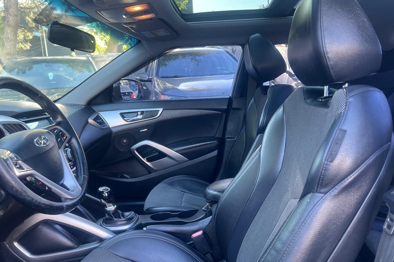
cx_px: 197
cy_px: 136
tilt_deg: -7.2
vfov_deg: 46.4
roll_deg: +4.4
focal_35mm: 28
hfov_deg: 65.5
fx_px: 306
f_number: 1.5
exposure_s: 1/121
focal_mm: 5.7
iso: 100
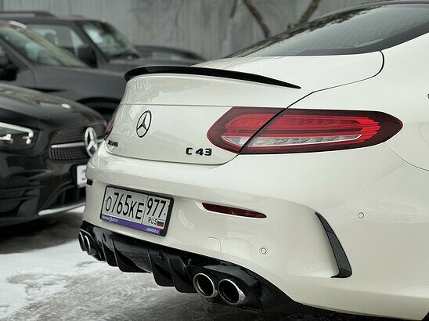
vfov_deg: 19.1
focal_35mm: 77
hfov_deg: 25.4
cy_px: 160
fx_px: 953
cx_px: 214
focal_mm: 9
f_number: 2.8
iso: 25
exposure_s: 1/145
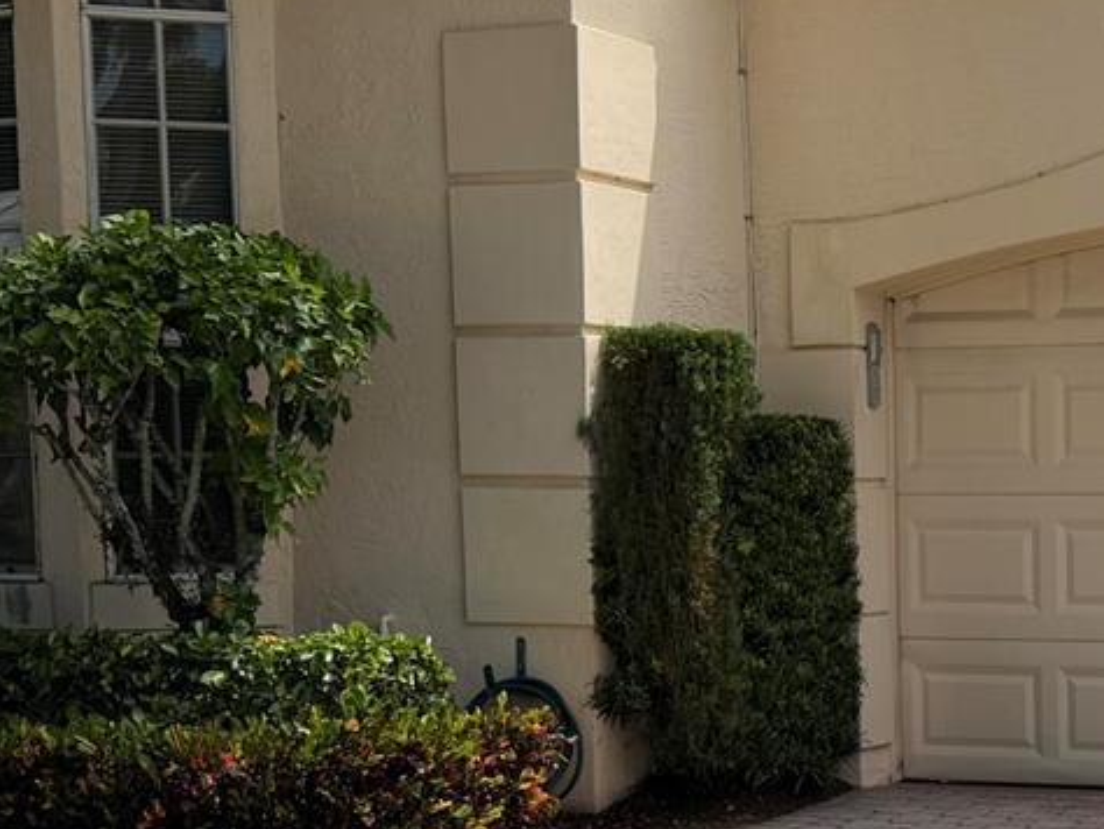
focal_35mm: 81
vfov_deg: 18.0
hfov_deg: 22.7
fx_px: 2585
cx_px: 1209
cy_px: 701
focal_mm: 6.76
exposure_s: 1/4167
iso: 80
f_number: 1.78
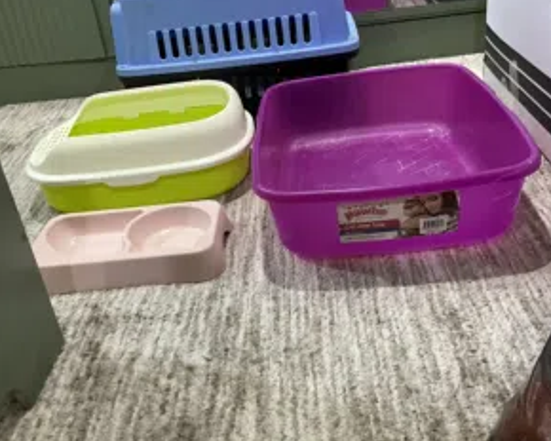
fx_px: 636
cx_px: 272
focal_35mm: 39
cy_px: 220
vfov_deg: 38.2
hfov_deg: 46.8
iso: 320
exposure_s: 1/40
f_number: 1.8
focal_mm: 3
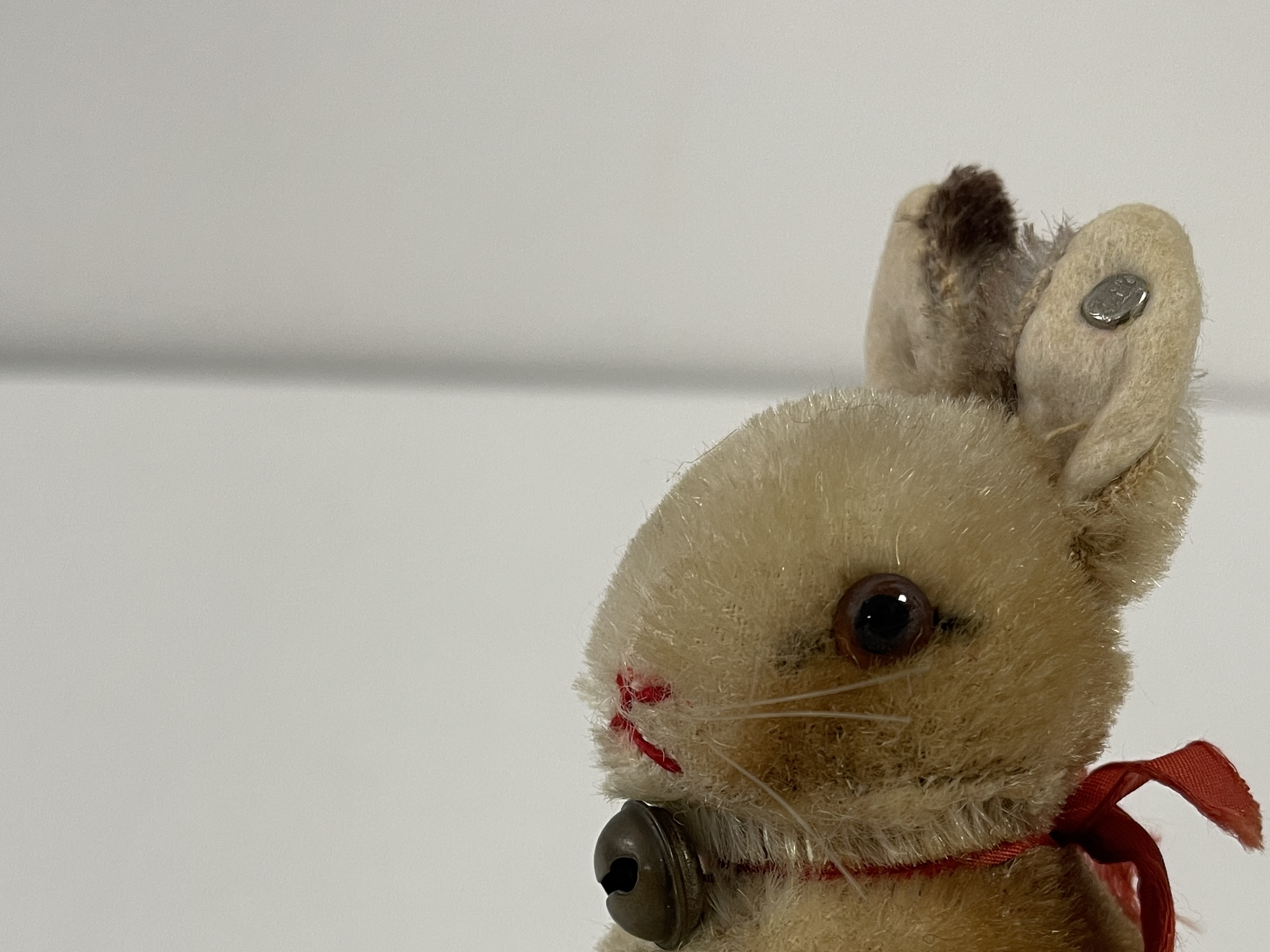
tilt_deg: -22.3
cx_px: 669
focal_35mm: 46
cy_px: 855
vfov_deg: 30.2
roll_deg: -3.3
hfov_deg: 41.2
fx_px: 1688
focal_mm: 5.1
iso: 64
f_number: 1.6
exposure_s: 1/50
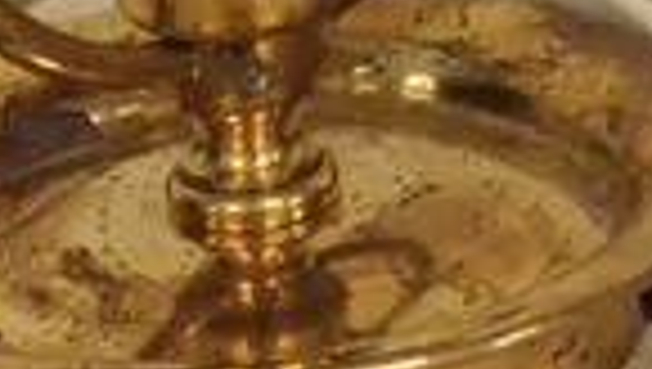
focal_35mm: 240
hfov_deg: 8.8
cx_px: 823
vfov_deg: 4.9
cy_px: -716
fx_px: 4155
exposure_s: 1/40
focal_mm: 7.34
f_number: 2.8
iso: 400
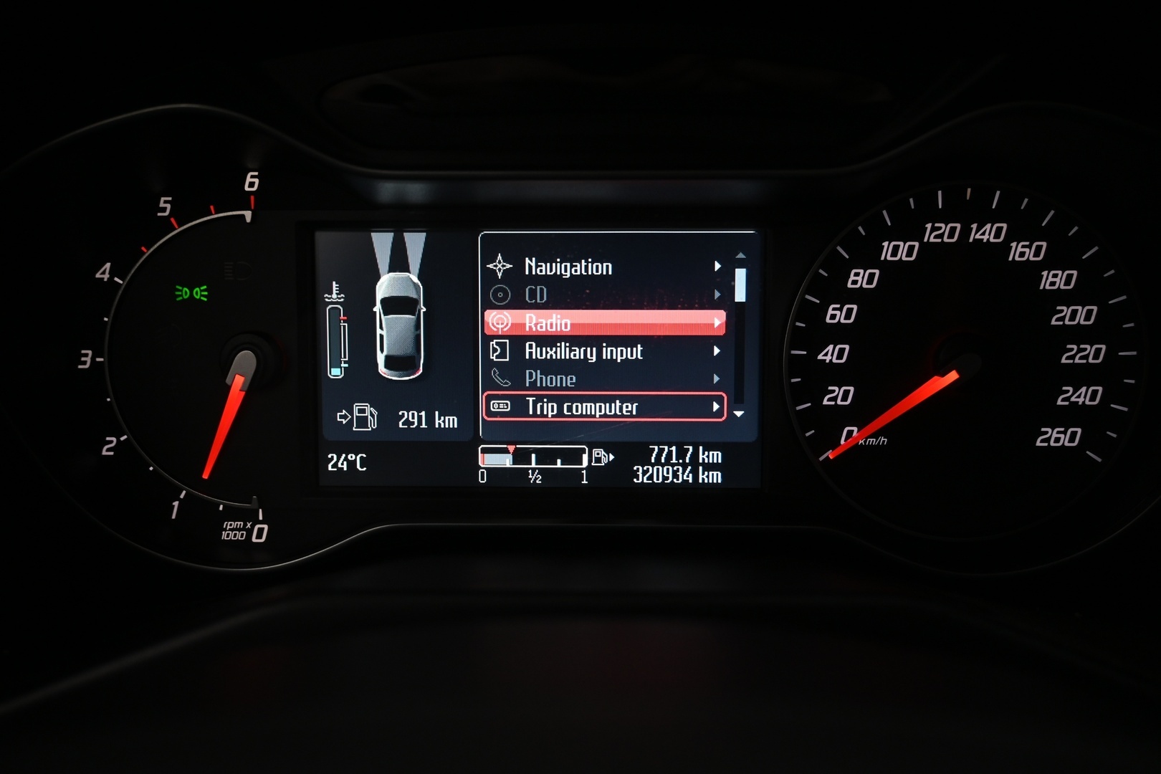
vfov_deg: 40.8
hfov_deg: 58.3
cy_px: 387
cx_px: 580
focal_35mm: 32
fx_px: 1040
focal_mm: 21.5
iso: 560
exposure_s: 1/30
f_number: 4
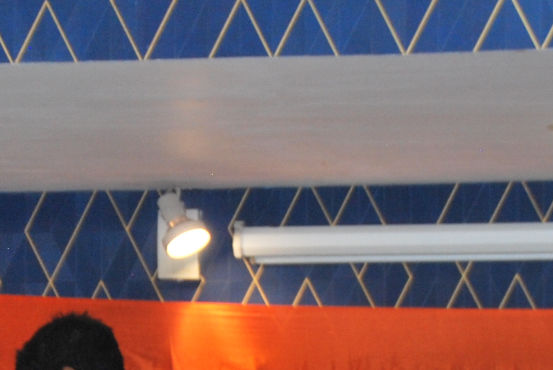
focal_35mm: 268
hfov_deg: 7.7
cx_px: 152
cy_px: 533
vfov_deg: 5.1
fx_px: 4120
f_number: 4.8
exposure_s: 1/60
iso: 280
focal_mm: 44
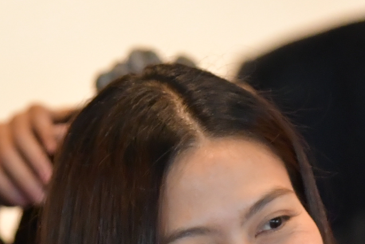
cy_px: 408
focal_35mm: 972
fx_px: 9857
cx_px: 175
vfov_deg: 1.4
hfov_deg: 2.1
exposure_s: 1/200
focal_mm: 150
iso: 2000
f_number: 2.8
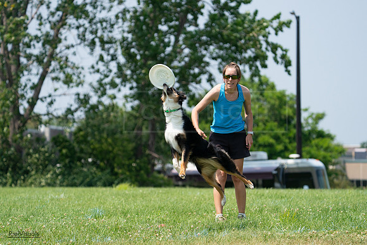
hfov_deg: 9.5
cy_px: 122
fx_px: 2202
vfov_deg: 6.4
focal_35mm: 216
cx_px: 184
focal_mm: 216
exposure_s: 1/4000
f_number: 5.6
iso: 1000
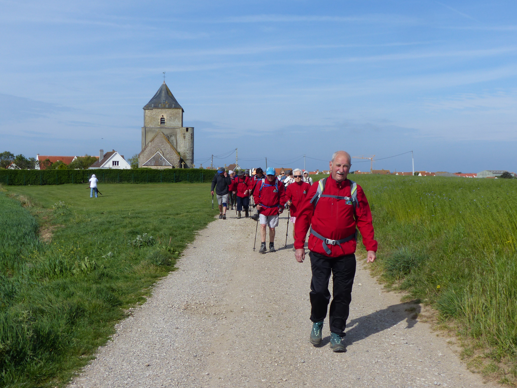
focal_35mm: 45
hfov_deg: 42.1
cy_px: 194
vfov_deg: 32.2
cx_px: 258
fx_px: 672
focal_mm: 8.1
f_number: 4
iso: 100
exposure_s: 1/1300
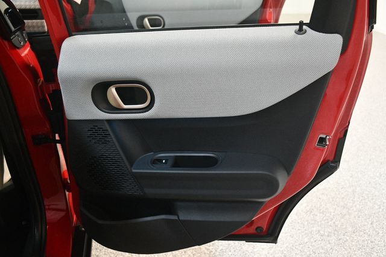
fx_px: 364
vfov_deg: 38.8
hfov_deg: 55.8
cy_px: 128
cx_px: 193
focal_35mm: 34
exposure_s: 1/80
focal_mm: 23
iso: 3200
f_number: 3.8
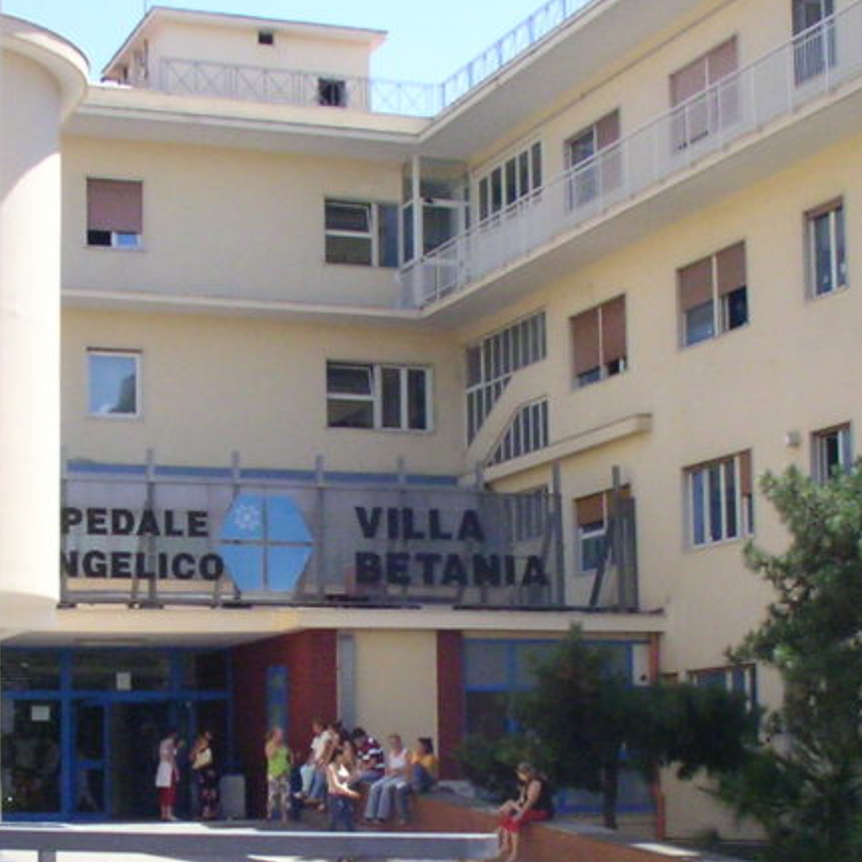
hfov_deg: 21.6
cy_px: 635
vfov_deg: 21.5
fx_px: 2254
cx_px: 369
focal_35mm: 80
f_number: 7
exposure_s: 1/365
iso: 200
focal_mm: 6
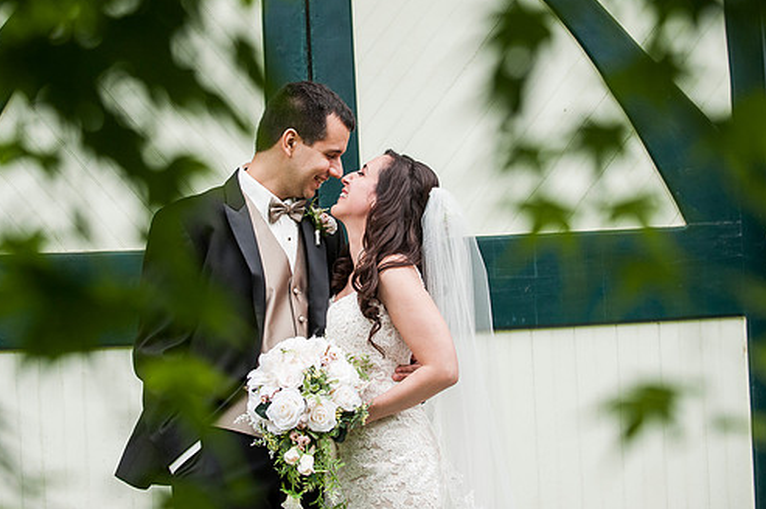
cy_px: 212
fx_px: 1807
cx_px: 352
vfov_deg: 16.0
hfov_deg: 23.9
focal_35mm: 85
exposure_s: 1/2000
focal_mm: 70
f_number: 4
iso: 800
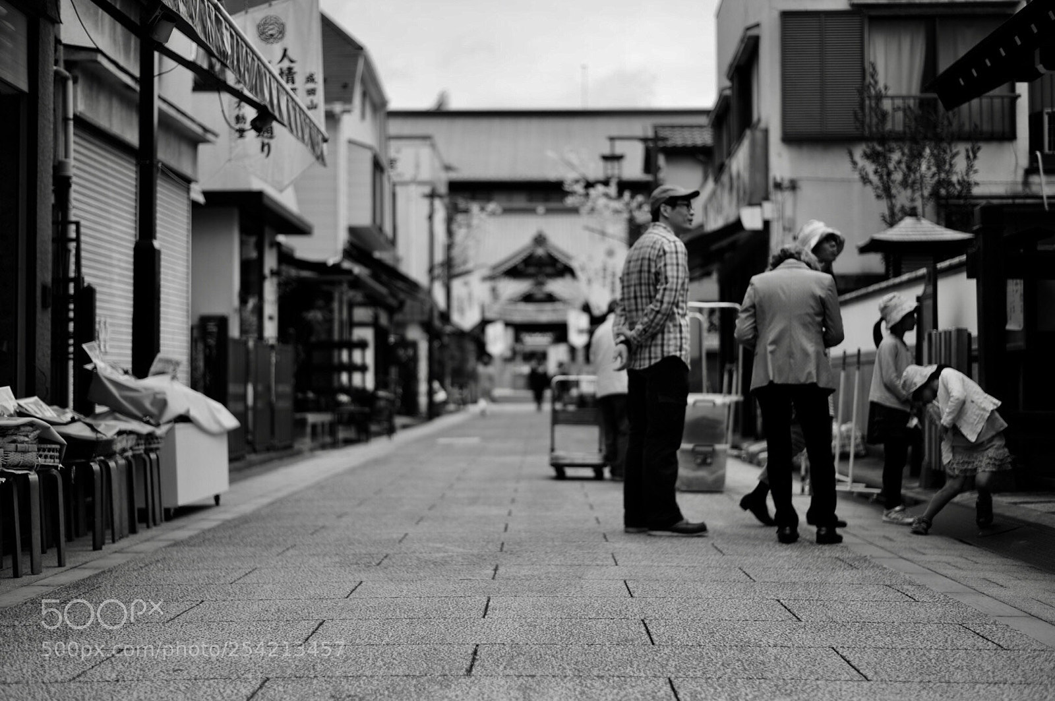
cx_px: 528
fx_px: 1464
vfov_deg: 26.9
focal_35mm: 50
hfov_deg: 39.6
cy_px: 350
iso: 180
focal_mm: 50
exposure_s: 1/4000
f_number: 1.8
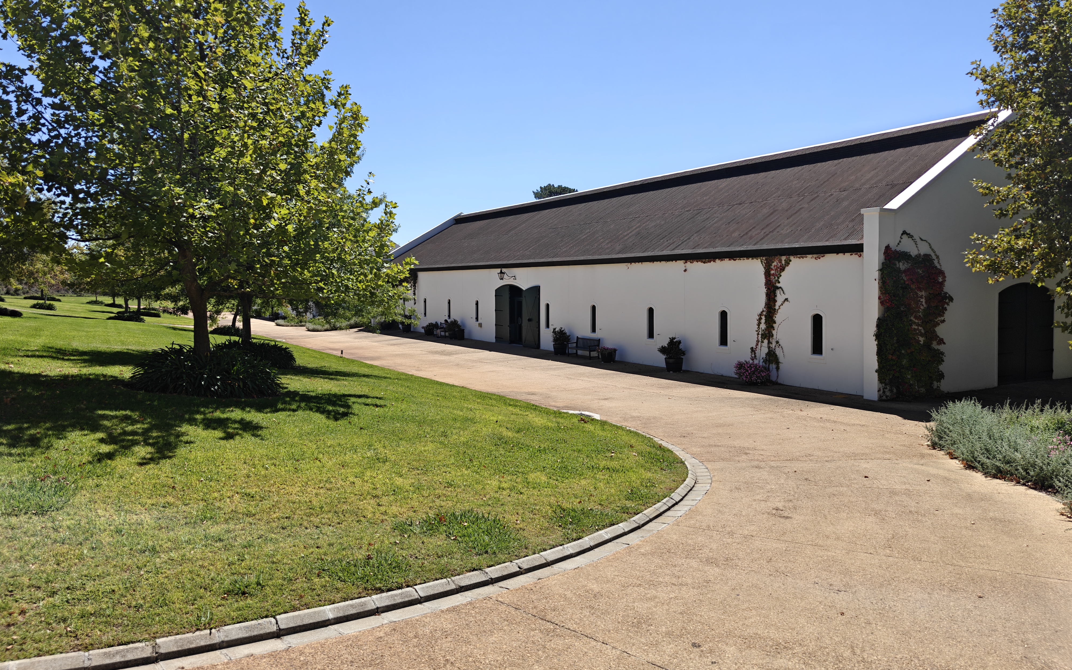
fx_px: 730
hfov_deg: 72.5
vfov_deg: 49.2
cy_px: 299
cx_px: 543
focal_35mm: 25
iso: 80
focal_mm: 6.06
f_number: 1.6
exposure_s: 1/3585
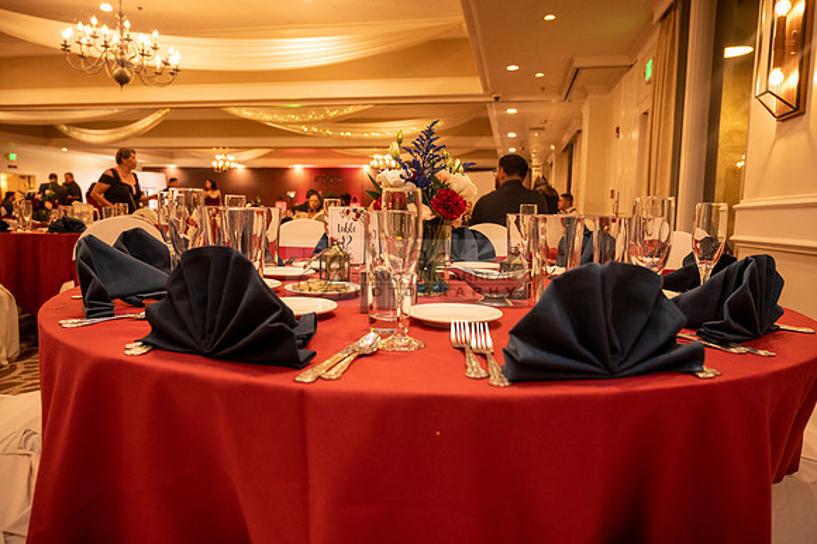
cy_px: 272
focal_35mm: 24
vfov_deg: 53.1
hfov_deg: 73.8
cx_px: 408
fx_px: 544
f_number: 4
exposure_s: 1/40
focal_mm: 24
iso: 2500
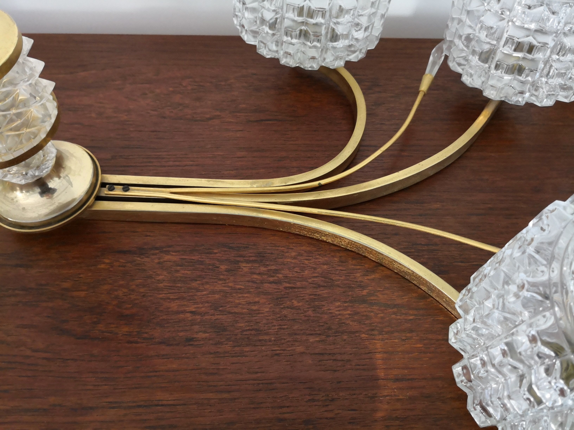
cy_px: 215
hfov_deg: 65.3
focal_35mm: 27
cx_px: 287
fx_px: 448
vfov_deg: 51.4
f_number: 1.6
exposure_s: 1/24
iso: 400
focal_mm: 3.95
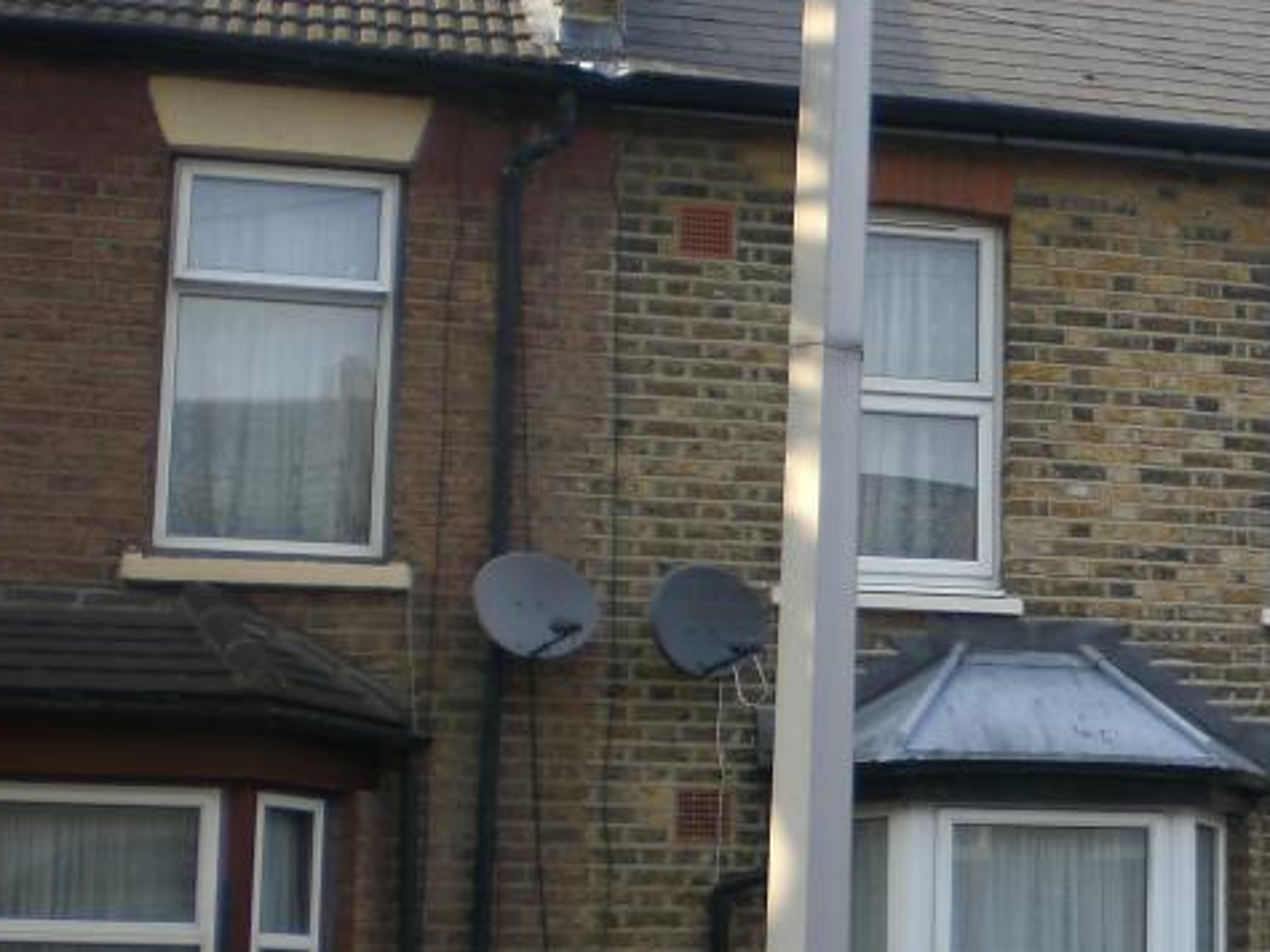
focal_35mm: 82
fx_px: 3008
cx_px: 1334
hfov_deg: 22.7
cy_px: 602
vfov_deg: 18.0
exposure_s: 1/250
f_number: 3.1
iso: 50
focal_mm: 6.3
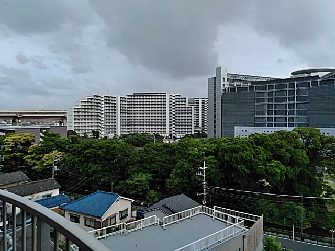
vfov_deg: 51.4
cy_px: 126
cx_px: 168
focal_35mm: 27
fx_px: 261
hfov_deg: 65.3
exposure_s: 1/562
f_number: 2.2
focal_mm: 3.46
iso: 60
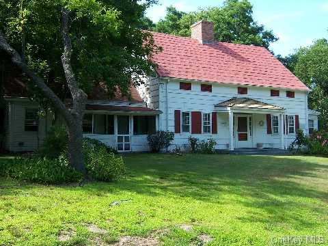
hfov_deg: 46.8
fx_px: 379
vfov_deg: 36.0
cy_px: 123
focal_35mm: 40
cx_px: 164
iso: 80
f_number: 4
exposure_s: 1/180
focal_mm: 6.7
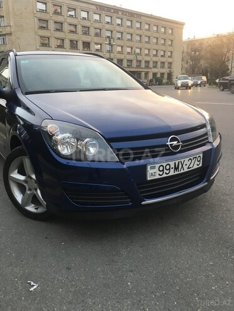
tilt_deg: -15.6
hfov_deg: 48.2
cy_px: 156
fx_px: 261
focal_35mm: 29
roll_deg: +2.1
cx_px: 117
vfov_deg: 61.7
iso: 25
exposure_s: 1/33
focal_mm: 4.15
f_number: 2.2
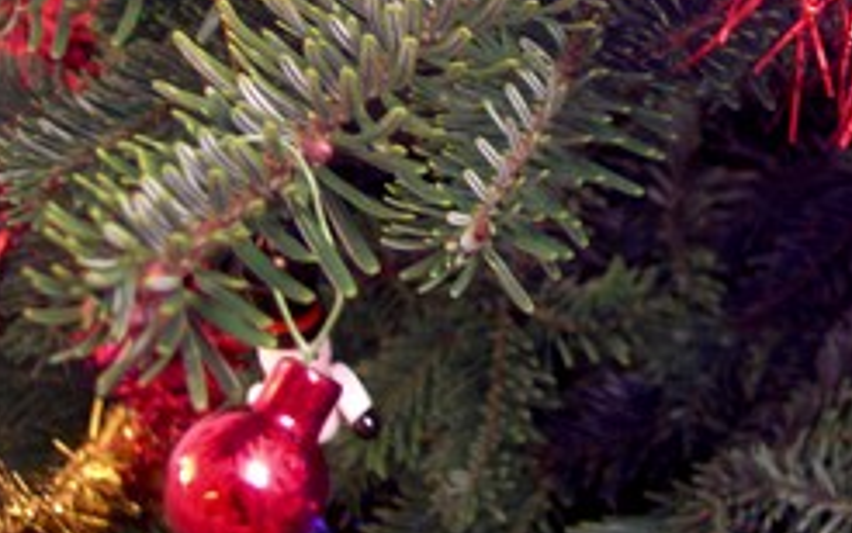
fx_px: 1905
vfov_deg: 15.6
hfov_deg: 24.1
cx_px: 845
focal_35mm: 82
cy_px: -16
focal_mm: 7.8
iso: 200
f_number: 2.8
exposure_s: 2
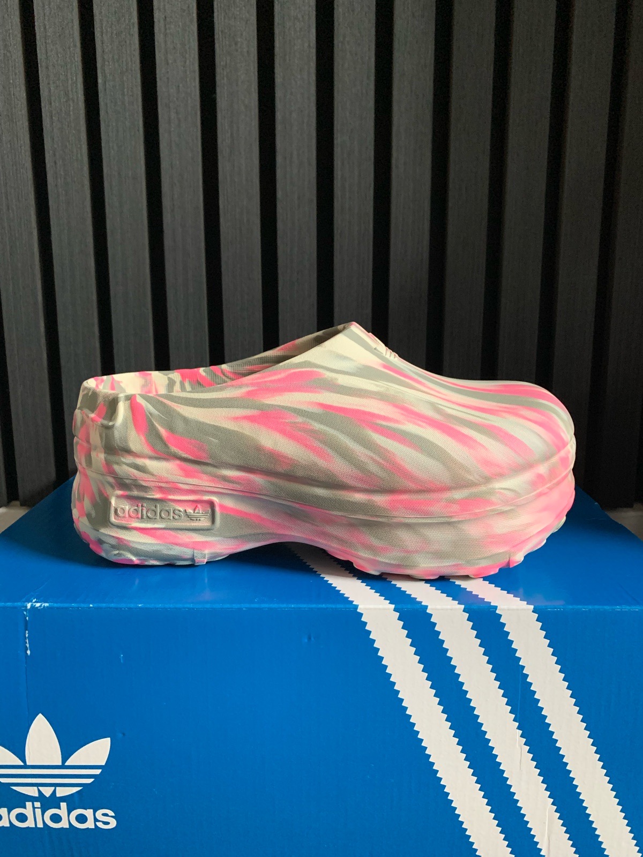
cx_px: 322
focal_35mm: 26
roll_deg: -0.2
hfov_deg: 53.1
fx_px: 644
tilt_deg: -10.6
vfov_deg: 67.3
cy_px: 428
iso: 400
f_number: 1.8
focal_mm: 4.25
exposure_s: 1/40
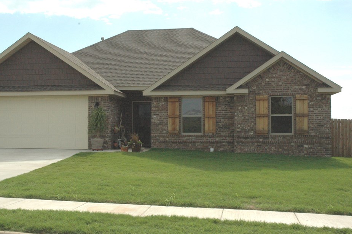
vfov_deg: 28.2
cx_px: 149
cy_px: 114
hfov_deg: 41.4
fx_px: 465
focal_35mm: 48
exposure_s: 1/500
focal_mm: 27
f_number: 16
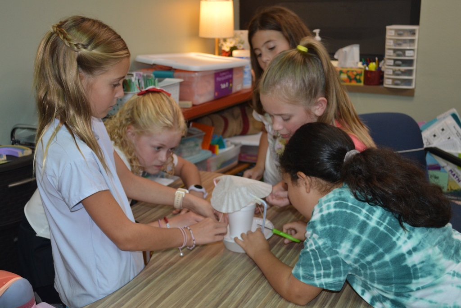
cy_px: 154
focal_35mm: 36
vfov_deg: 36.9
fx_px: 461
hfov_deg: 53.1
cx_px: 230
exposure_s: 1/60
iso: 640
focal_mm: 24
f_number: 4
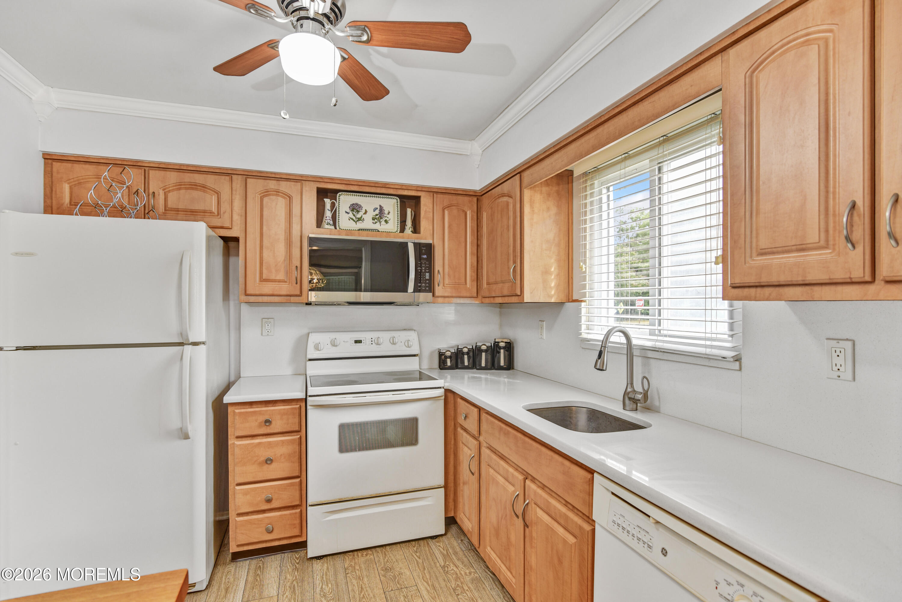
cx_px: 451
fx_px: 426
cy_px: 301
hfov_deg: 93.3
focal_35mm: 17
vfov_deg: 70.5
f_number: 5.6
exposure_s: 1/60
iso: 320
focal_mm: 17
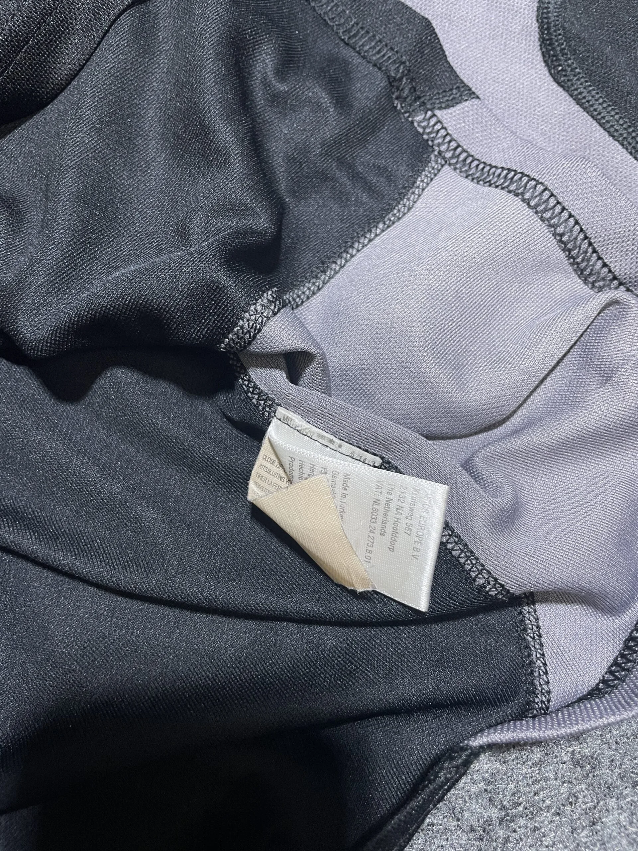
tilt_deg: -54.2
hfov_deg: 53.1
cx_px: 319
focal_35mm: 26
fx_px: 639
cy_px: 426
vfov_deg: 67.3
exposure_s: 1/50
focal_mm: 4.2
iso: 160
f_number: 1.6
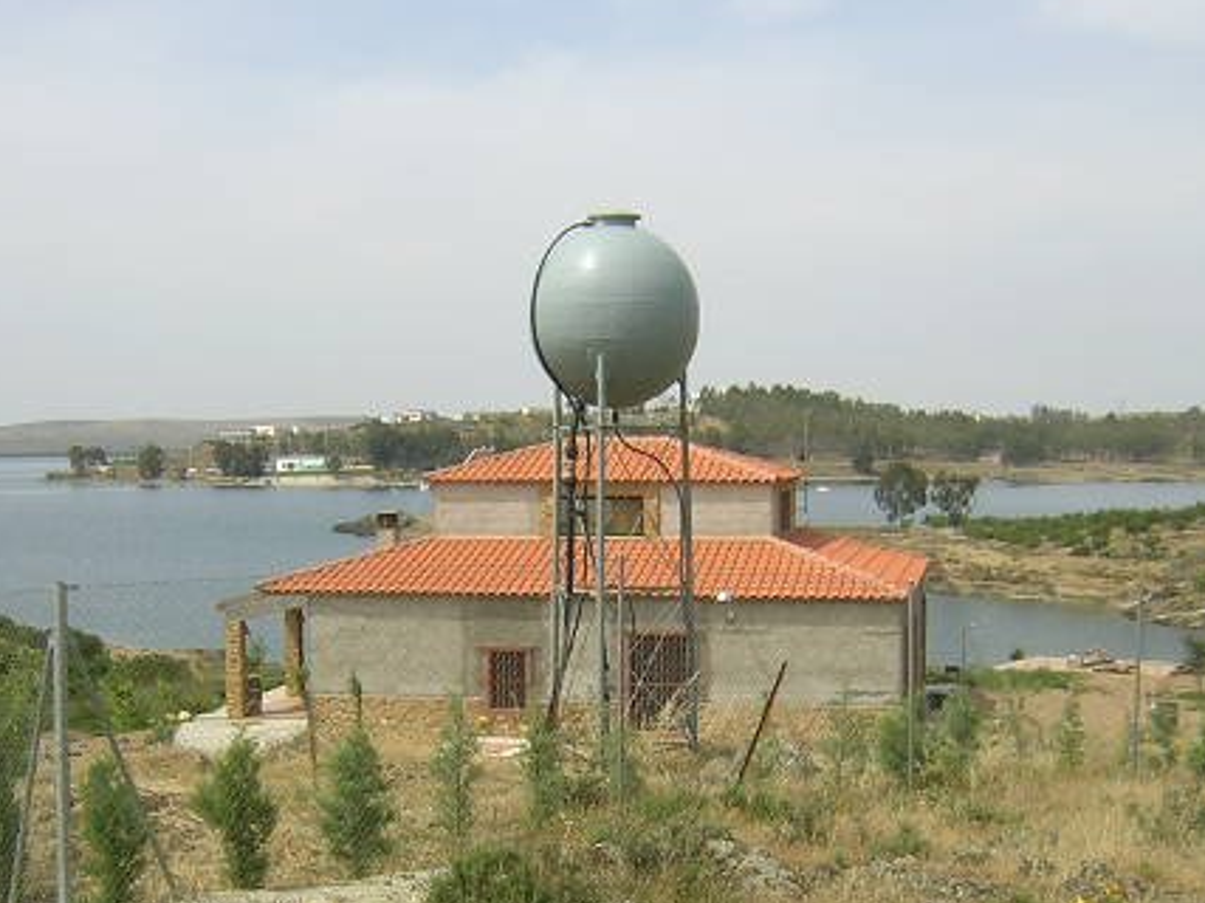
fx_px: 1879
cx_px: 610
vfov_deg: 26.9
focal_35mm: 54
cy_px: 604
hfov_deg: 35.6
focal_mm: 4.7
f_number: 5.2
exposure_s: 1/350
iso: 100
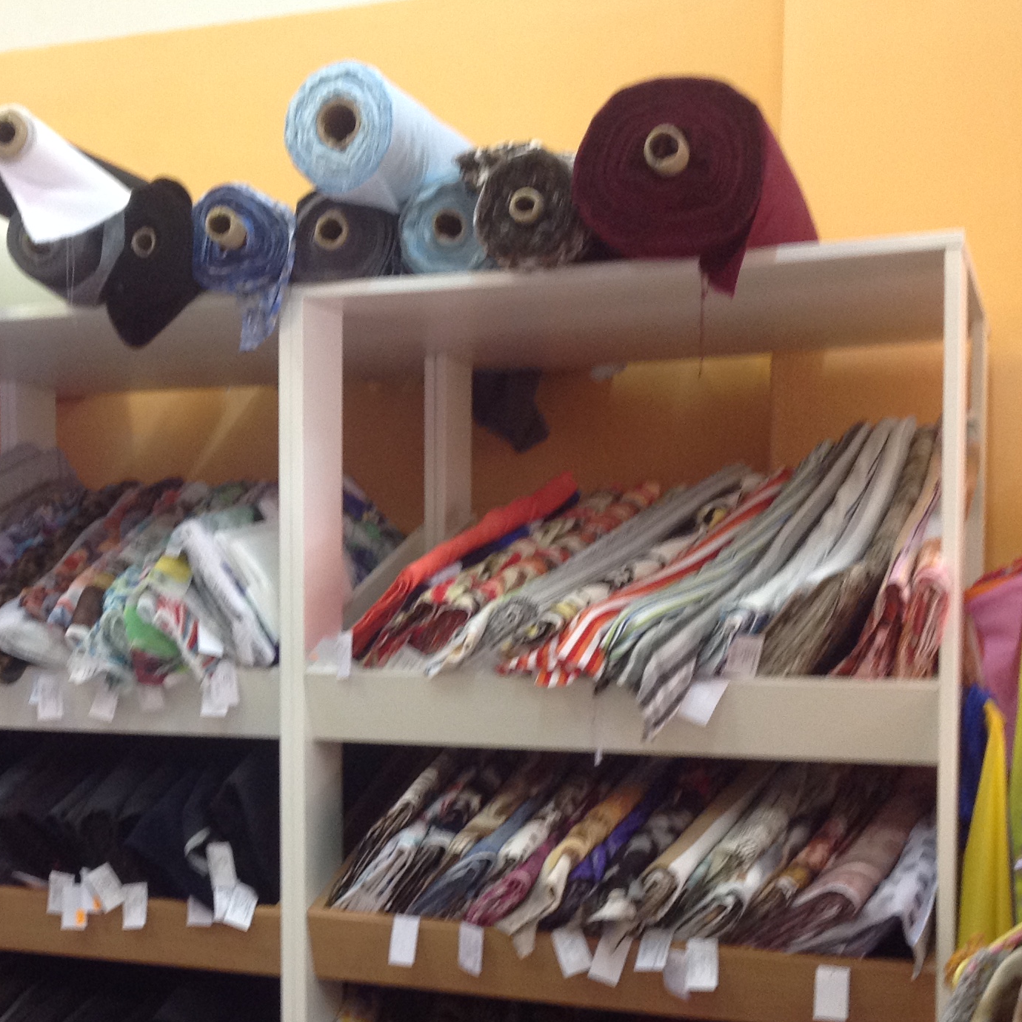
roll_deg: -0.8
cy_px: 704
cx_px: 207
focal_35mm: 58
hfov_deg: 28.9
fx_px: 1937
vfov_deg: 29.3
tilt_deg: -3.9
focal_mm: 4.28
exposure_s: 1/17
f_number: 2.4
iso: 100
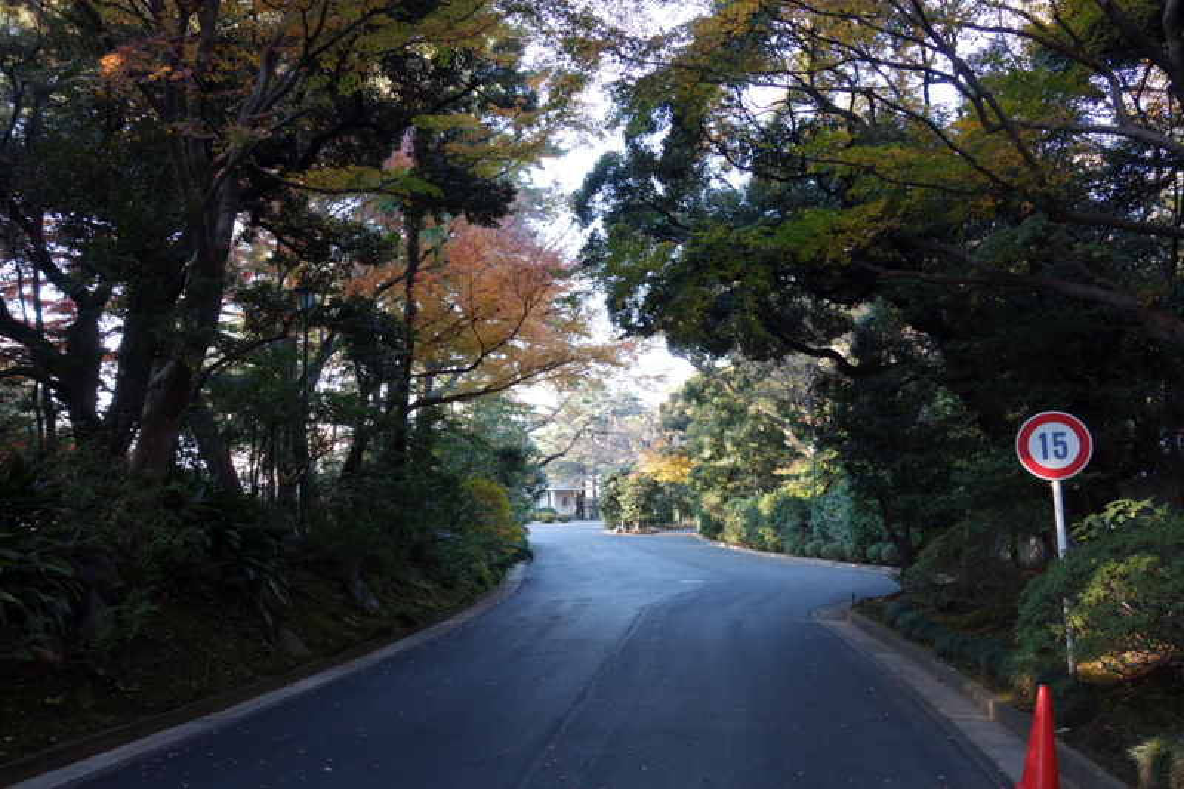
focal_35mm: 29
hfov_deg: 63.7
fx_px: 954
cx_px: 592
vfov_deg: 44.9
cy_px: 394
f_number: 2.2
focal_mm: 10.63
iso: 320
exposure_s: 1/250
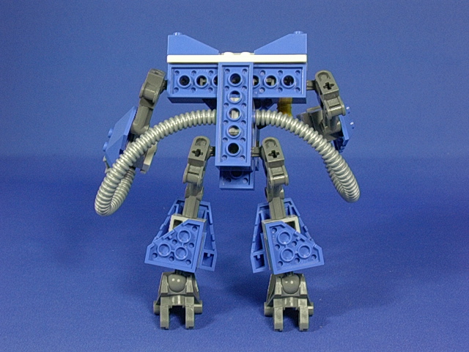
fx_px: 813
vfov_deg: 24.4
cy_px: 176
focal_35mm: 60
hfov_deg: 32.2
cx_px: 234
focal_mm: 9
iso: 70
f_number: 3.4
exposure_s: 1/14.2
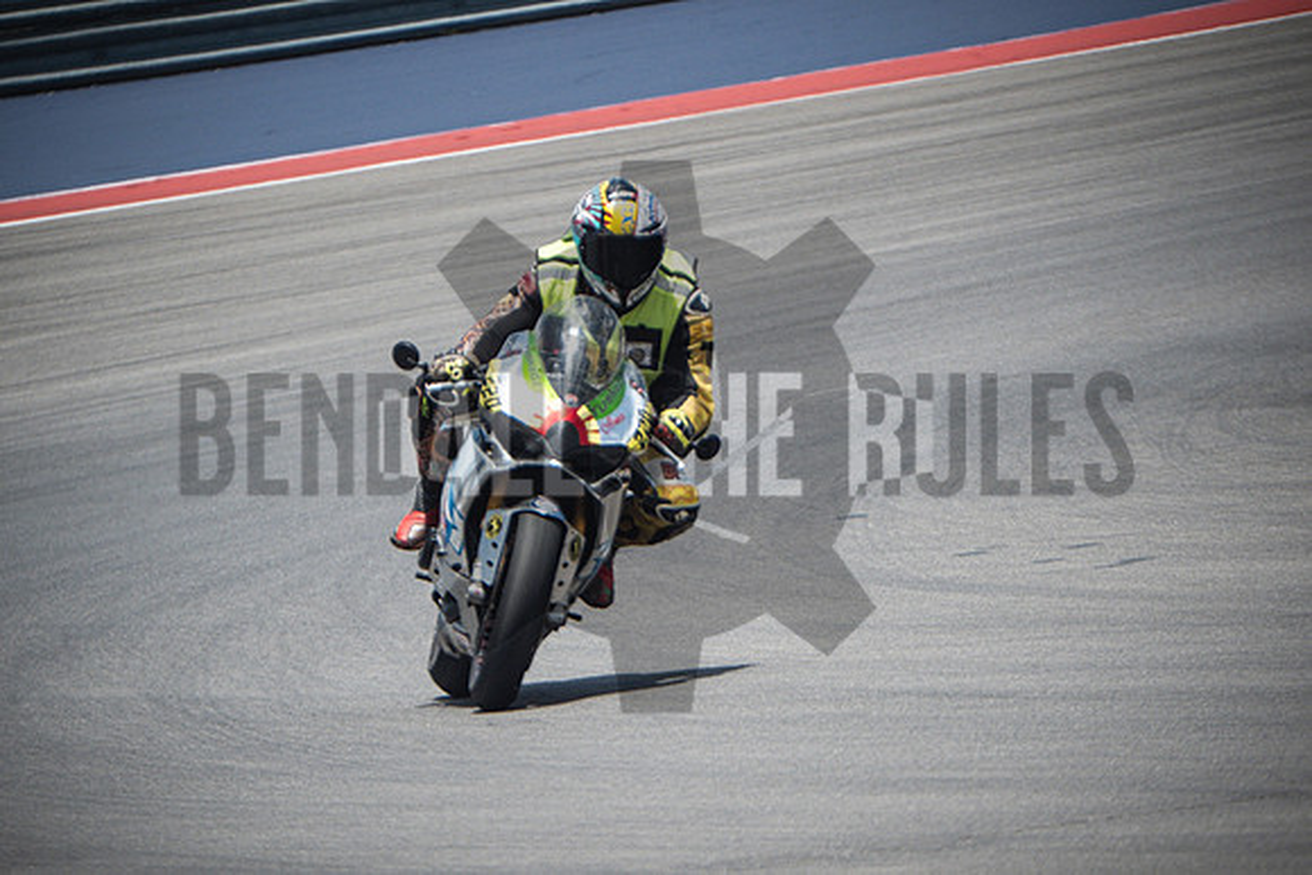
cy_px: 438
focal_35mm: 600
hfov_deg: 3.4
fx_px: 21871
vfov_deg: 2.3
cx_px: 656
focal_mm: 400
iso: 800
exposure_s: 1/2000
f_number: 5.6
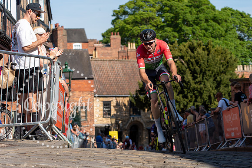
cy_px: 104
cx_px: 155
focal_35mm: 92
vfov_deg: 14.8
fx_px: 647
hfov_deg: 22.0
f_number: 3.5
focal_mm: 75
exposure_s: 1/1000
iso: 100
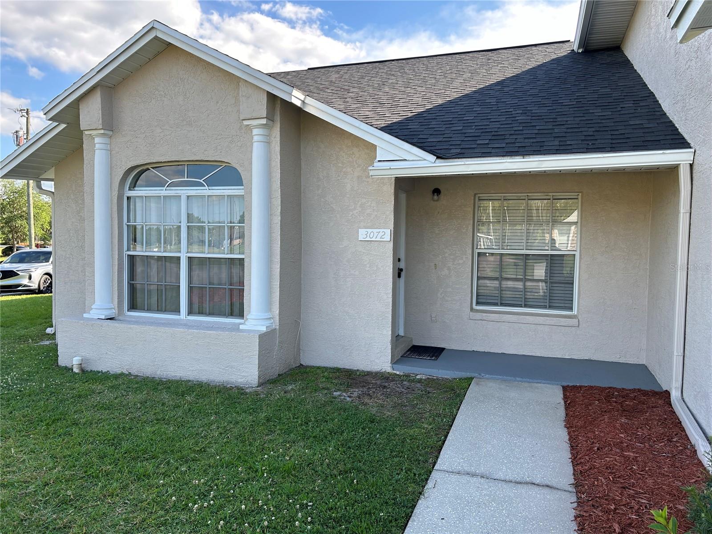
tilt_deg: -0.6
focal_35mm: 26
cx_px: 356
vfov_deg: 53.1
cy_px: 267
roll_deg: +0.1
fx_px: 535
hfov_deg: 67.3
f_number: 1.5
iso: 50
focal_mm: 5.7
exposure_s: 1/769
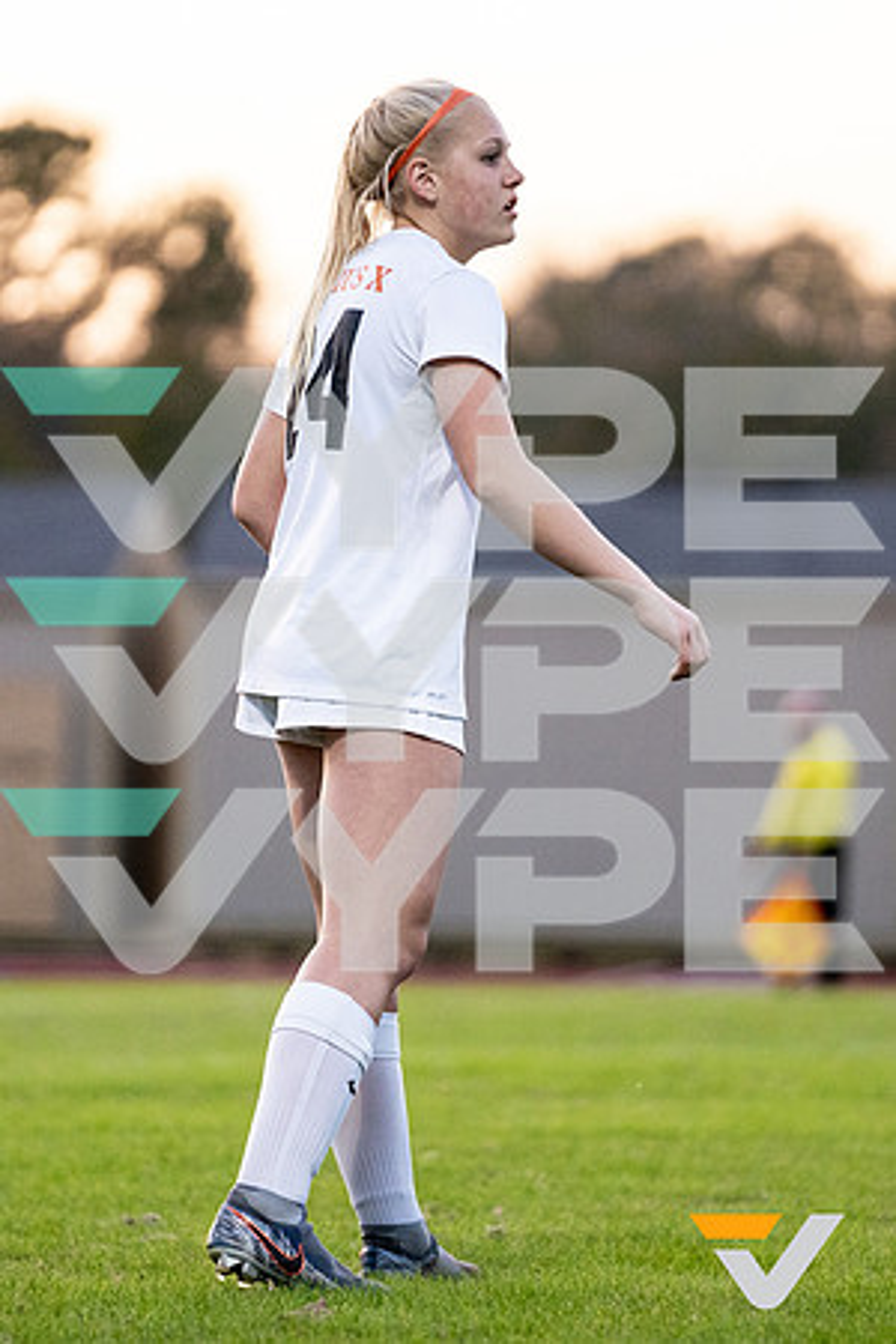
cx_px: 436
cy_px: 591
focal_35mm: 337
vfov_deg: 6.1
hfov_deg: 4.1
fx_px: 12593
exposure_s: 1/1600
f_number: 2.8
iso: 1250
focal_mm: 198
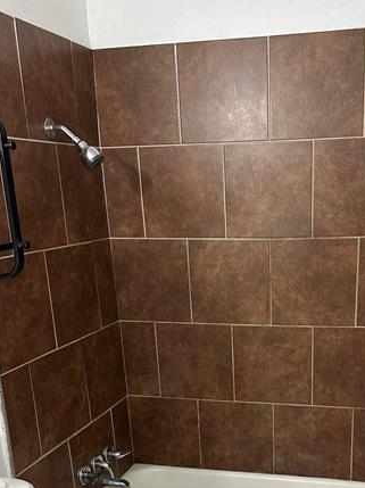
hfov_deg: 33.2
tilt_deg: -19.4
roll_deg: +0.7
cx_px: 252
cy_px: 400
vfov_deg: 41.7
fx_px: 605
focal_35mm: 43
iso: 160
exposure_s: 1/60
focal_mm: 6.86
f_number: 1.78
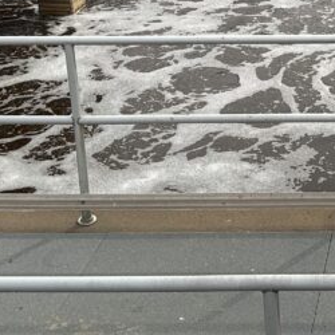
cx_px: 442
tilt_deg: -17.5
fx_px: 953
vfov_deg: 19.3
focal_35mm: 87
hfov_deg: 18.5
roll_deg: +0.1
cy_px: -7
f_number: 1.78
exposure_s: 1/4184
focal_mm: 6.86
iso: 80
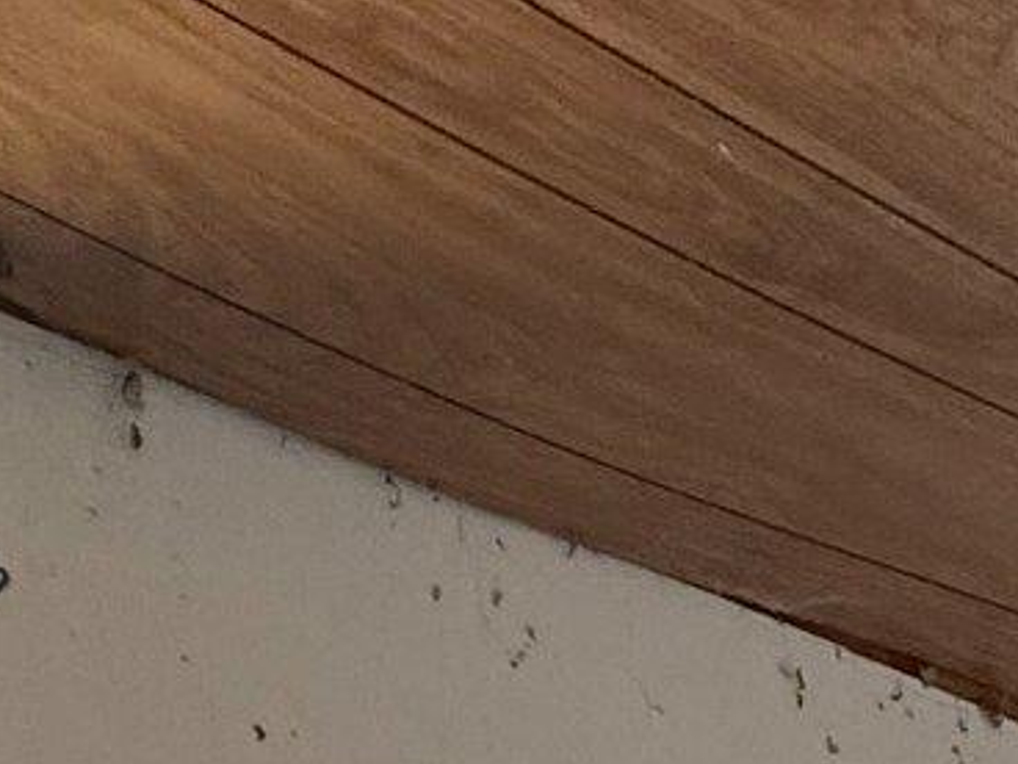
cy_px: 2120
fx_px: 2294
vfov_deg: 12.2
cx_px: 1483
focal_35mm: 78
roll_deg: -0.3
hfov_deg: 21.4
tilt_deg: -14.8
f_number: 2.2
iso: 250
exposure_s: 1/120
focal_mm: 2.22
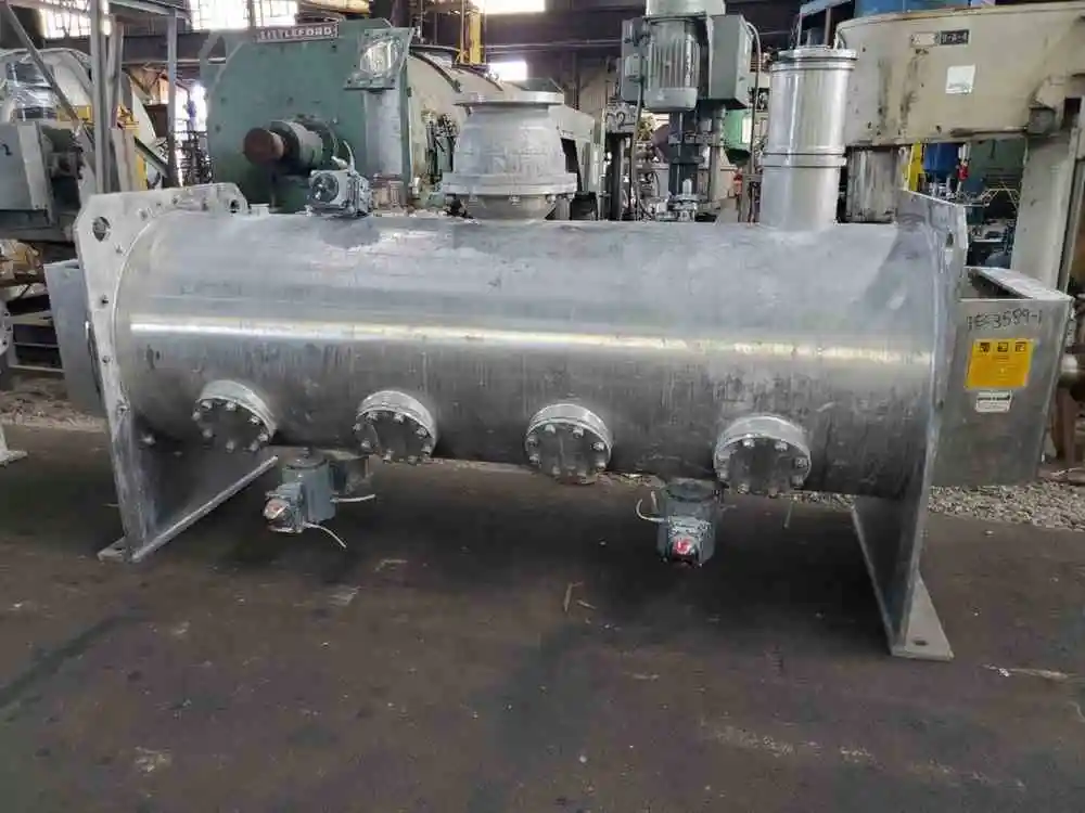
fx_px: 815
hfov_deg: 67.3
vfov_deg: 53.1
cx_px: 542
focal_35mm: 26
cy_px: 406
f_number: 1.5
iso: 200
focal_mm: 4.3
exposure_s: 1/39
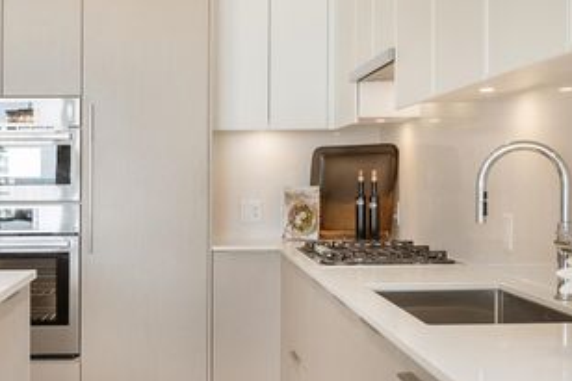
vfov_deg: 26.0
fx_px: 826
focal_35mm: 52
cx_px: 195
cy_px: 202
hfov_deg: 37.8
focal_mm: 32
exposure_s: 1/320
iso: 1250
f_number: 4
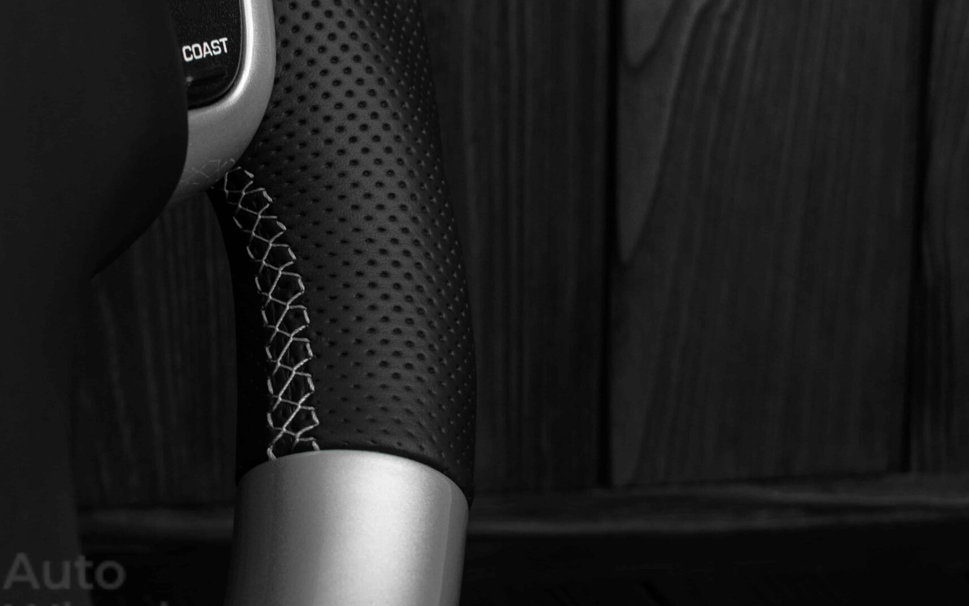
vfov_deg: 16.4
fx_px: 2106
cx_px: 285
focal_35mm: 80
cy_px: 278
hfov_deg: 25.7
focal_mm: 35
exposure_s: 1/125
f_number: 6.3
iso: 500
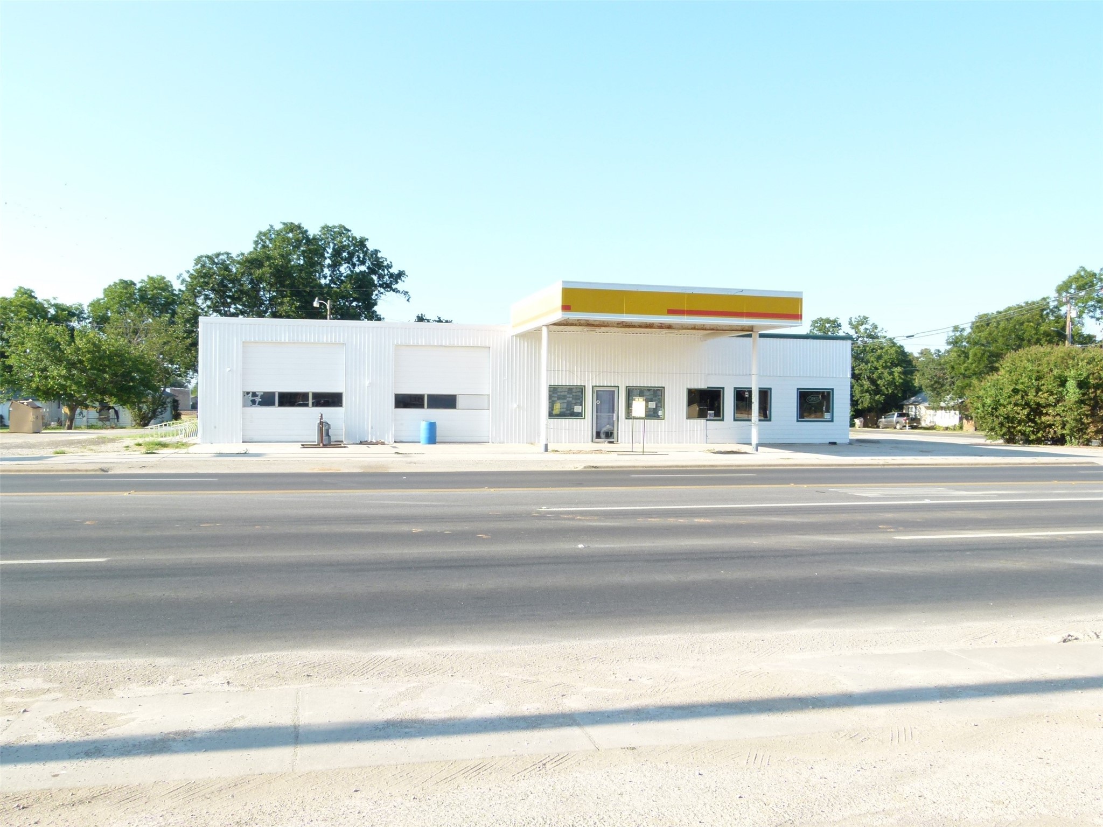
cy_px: 414
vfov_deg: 46.8
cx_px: 552
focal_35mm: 30
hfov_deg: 60.0
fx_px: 956
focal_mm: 5.4
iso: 100
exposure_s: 1/320
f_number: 4
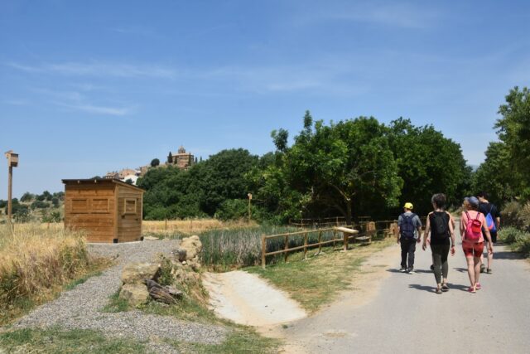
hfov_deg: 51.3
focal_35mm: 38
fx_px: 552
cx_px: 265
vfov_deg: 35.5
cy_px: 177
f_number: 9
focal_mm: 25
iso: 100
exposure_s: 1/250
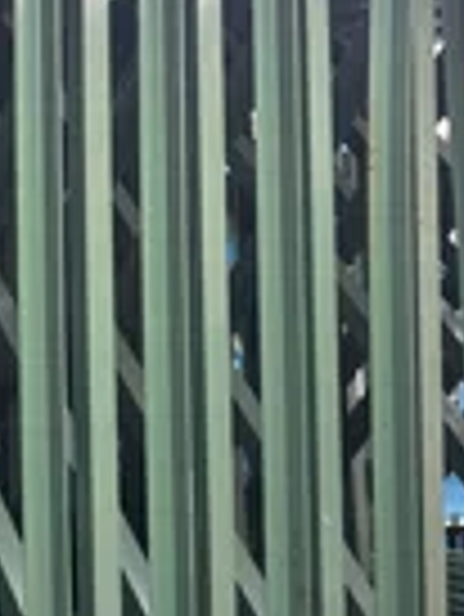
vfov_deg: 25.6
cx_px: -126
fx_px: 1356
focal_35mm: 76
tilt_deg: +4.9
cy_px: 261
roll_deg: +1.0
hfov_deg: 18.2
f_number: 1.6
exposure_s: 1/475
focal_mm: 5.96
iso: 50
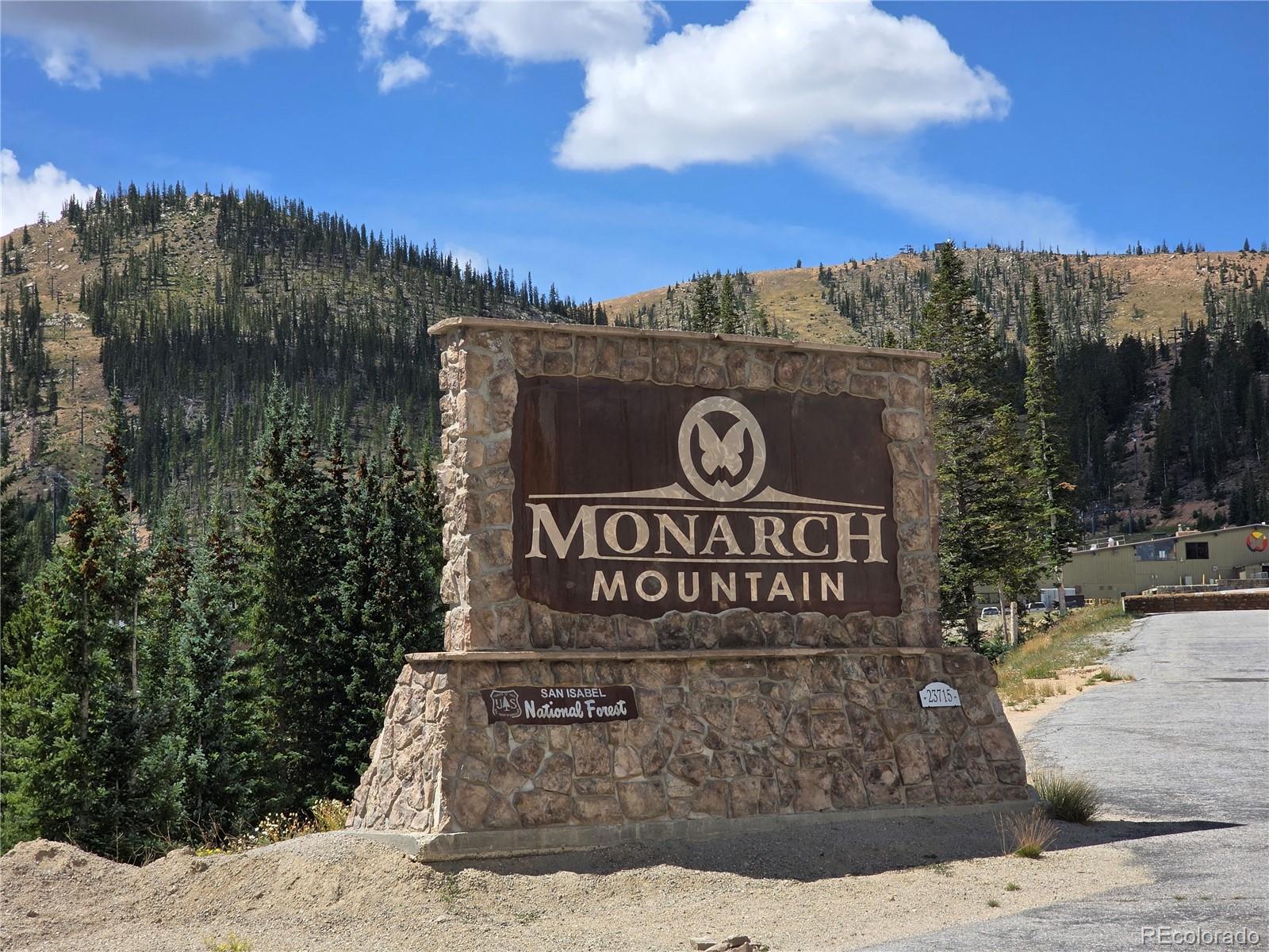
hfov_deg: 28.2
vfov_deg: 21.3
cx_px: 634
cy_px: 476
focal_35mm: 69
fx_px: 2529
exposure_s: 1/1756
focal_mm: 7.9
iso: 50
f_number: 2.4
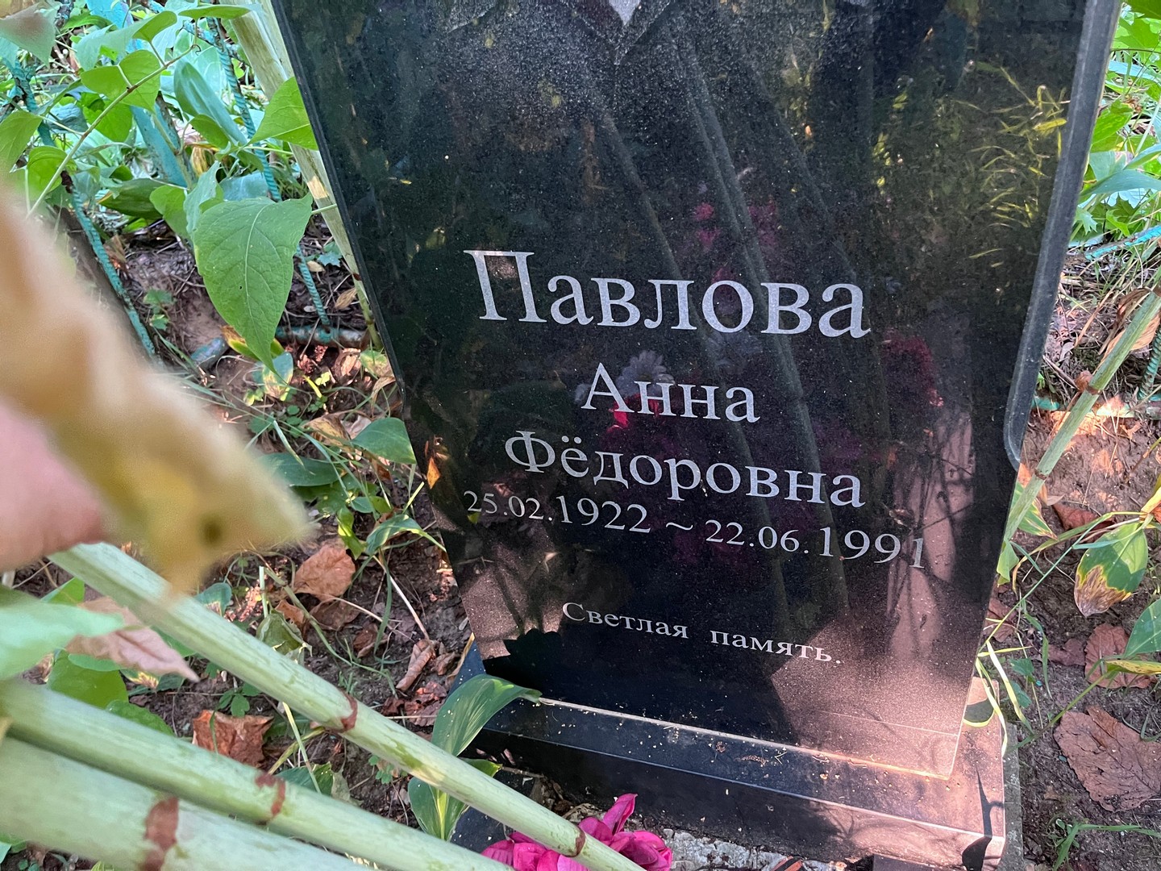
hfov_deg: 67.3
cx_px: 580
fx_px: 872
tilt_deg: -39.1
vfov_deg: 53.1
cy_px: 436
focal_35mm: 26
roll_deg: +11.3
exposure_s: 1/40
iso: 500
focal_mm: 5.1
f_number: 1.6
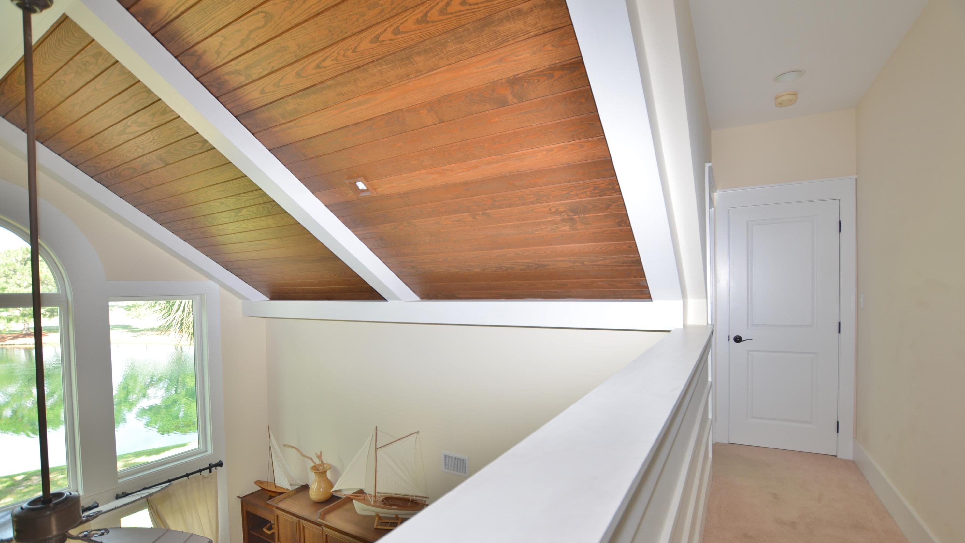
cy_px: 299
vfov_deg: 60.2
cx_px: 481
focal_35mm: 18
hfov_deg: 91.8
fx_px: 467
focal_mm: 11.5
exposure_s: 1/80
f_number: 4.5
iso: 200
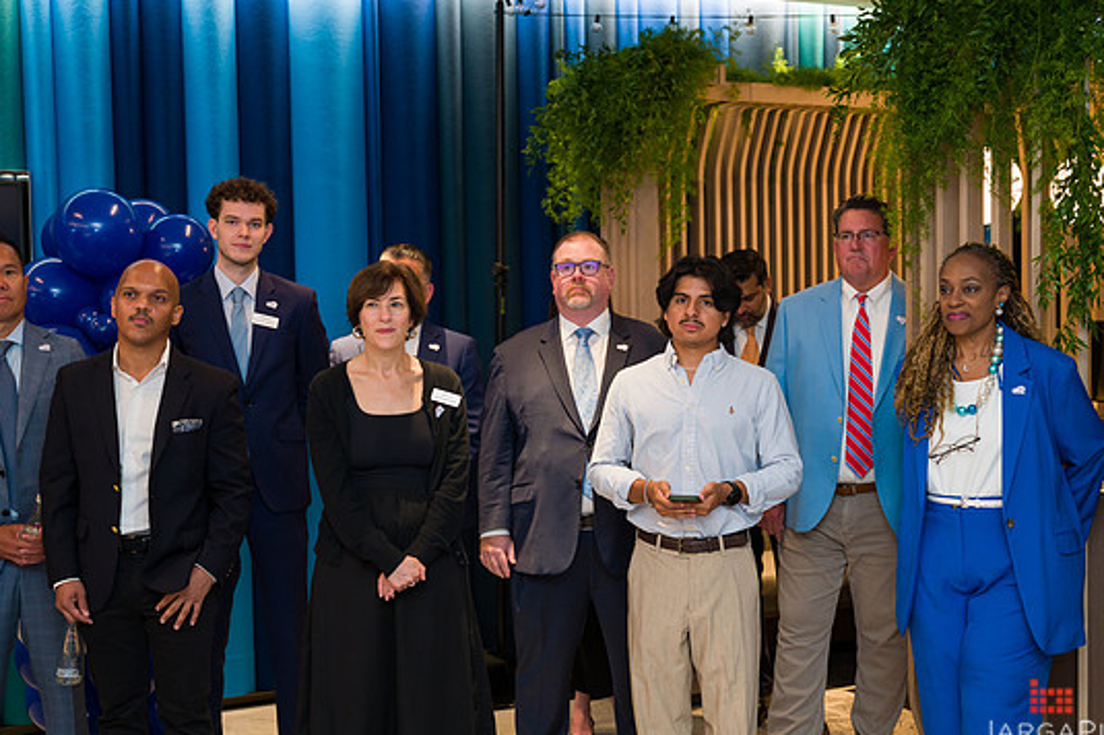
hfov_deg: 39.6
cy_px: 388
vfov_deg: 27.0
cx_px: 578
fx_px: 1532
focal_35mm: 50
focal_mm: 45
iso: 640
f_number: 3.5
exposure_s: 1/200
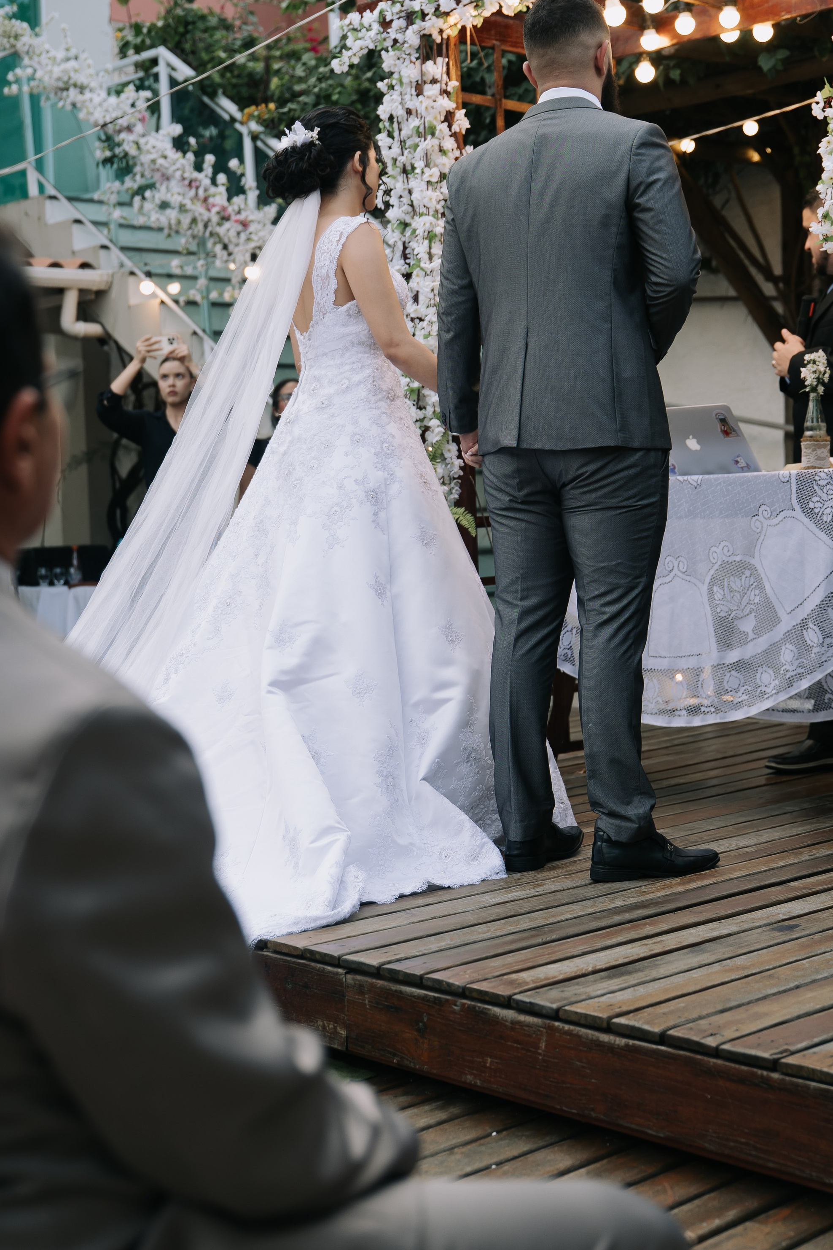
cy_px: 578
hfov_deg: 23.8
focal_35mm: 57
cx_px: 378
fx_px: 1978
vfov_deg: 35.0
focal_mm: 42
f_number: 2.8
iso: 320
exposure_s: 1/160
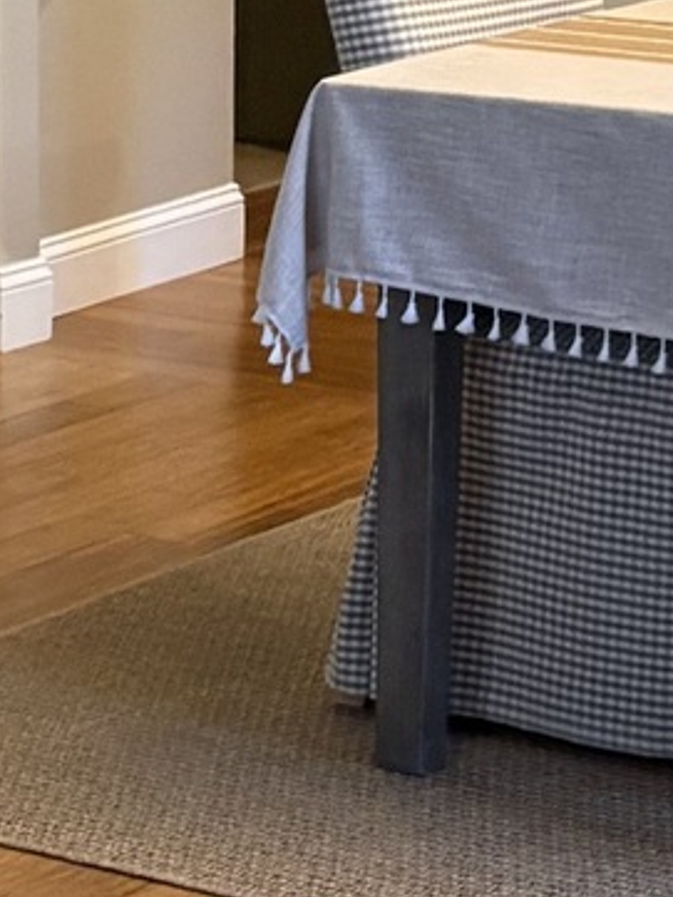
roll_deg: +0.4
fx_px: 4301
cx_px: -782
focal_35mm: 166
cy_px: -109
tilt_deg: -5.5
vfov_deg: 11.7
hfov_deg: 8.4
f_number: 1.6
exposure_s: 1/60
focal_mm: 5.96
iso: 400
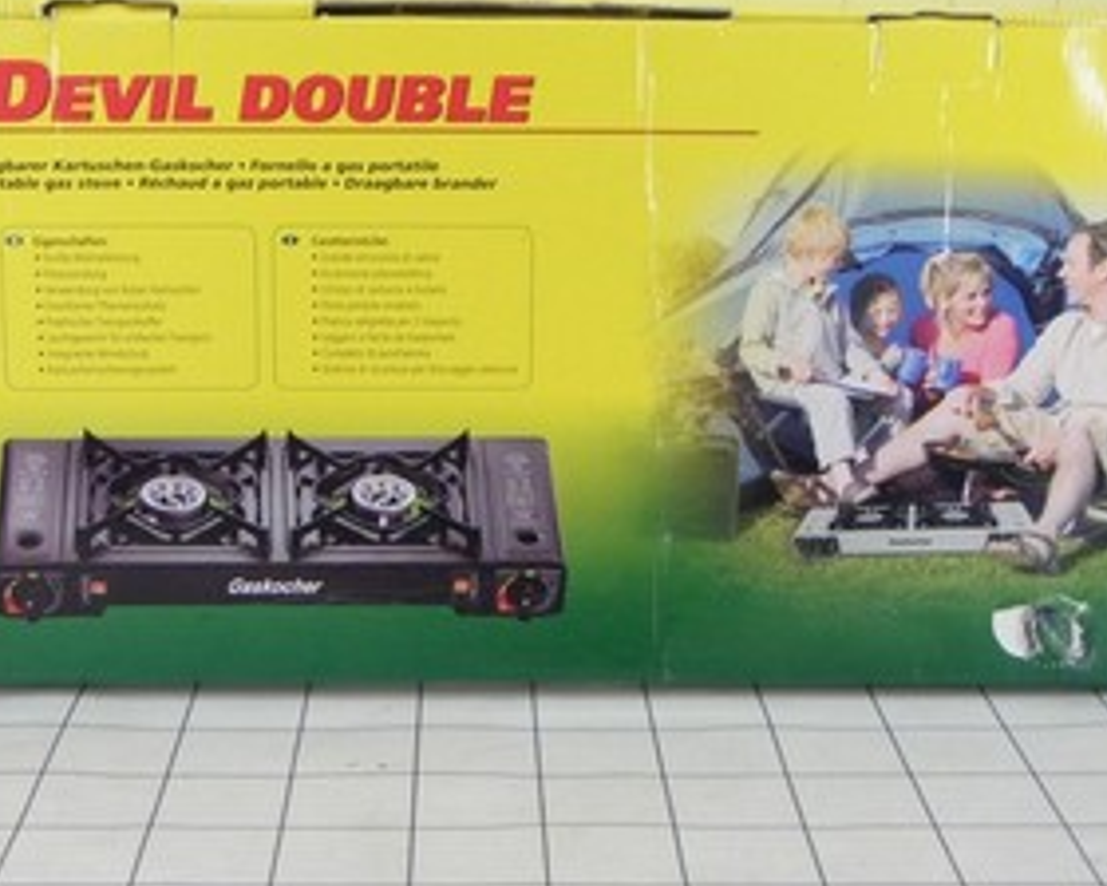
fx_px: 2326
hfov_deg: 26.8
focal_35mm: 71
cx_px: 518
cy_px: 344
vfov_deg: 21.5
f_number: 4
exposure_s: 1/40
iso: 160
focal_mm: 9.13
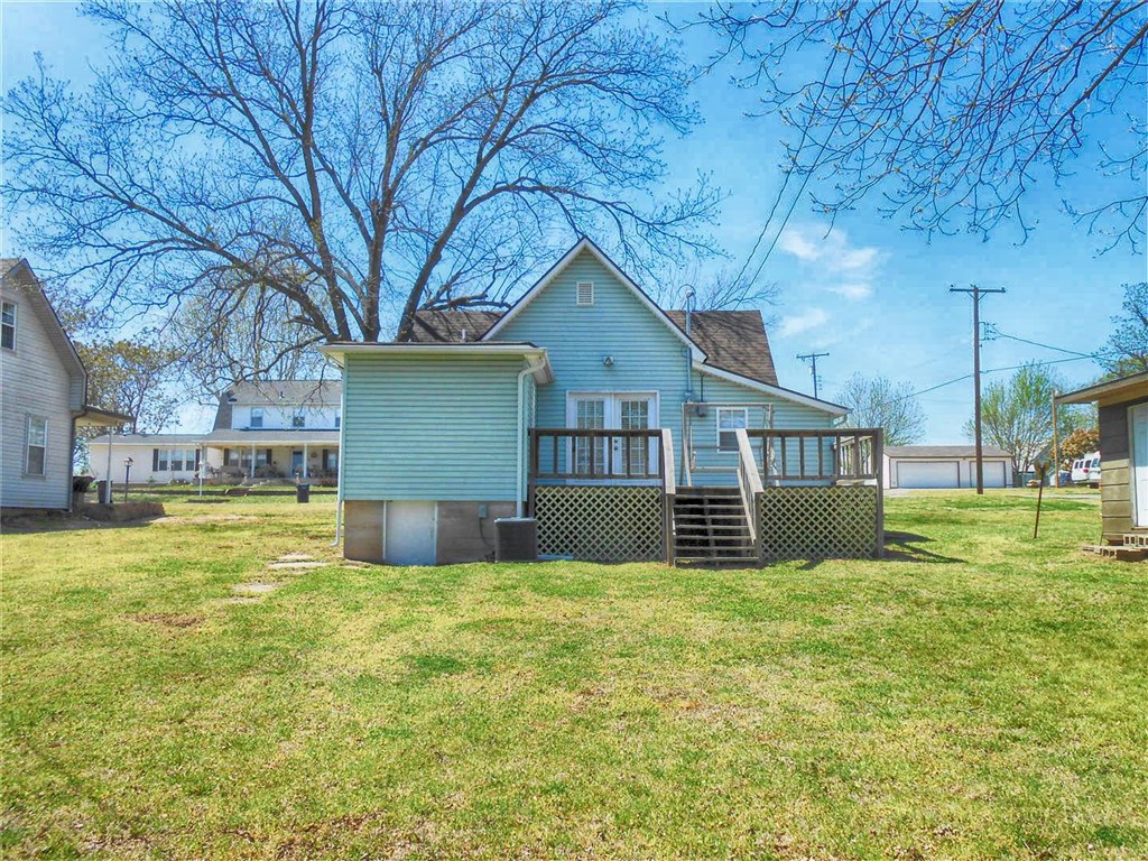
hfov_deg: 60.0
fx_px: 995
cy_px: 430
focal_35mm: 30
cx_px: 574
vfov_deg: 46.8
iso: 80
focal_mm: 5.3
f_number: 3.8
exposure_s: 1/800
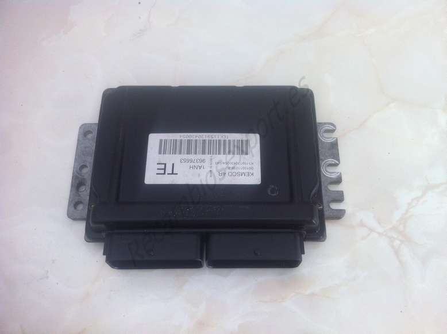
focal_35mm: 35
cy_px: 167
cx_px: 224
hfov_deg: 52.7
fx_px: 451
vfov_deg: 40.6
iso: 80
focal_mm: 3.85
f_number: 2.8
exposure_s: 1/40
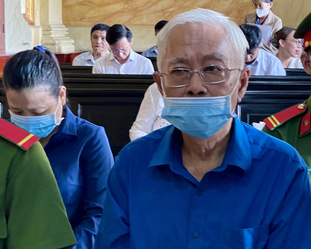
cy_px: 124
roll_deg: -0.5
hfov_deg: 28.3
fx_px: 617
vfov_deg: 22.8
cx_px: 156
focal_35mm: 67
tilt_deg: -6.9
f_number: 2.2
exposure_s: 1/60
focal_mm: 7.5
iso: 800
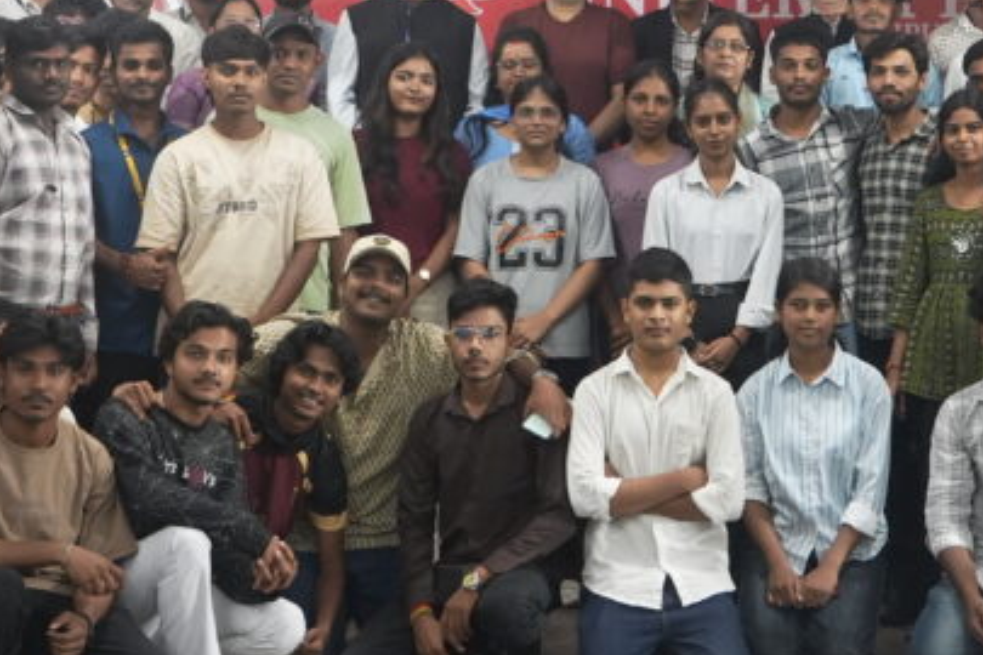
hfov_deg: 22.4
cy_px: 118
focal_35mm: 91
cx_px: 527
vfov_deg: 14.9
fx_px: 2485
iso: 1250
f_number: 4
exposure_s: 1/110
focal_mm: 24
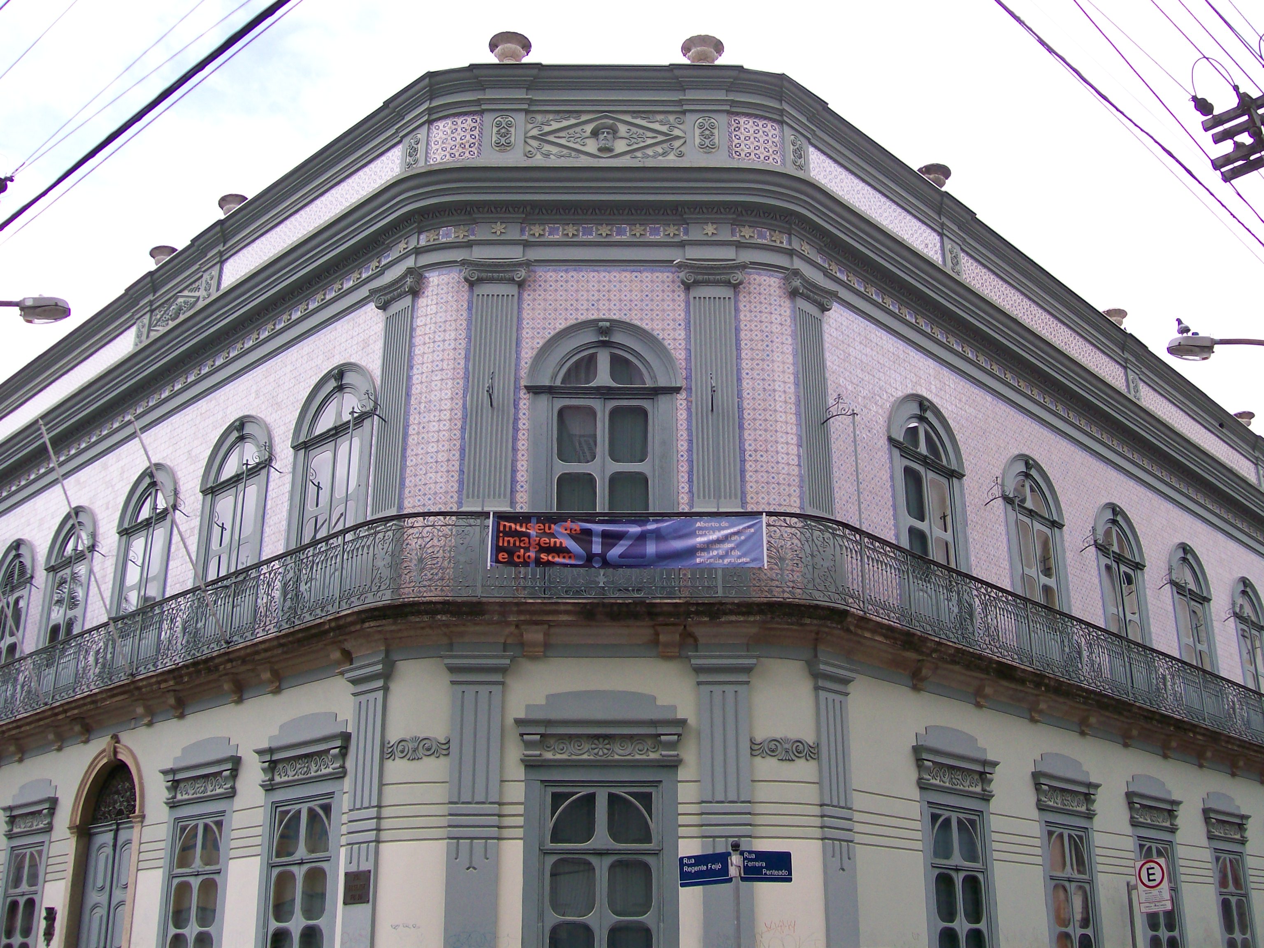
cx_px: 632
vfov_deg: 39.7
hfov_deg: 51.4
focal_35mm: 36
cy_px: 474
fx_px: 1315
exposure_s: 1/611
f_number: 2.7
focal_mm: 6
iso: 80
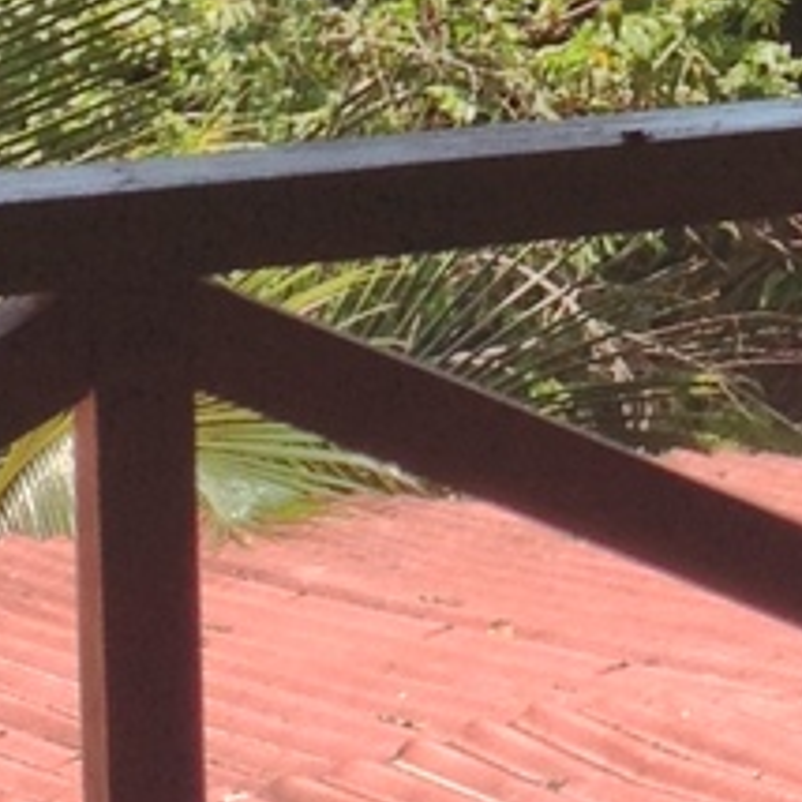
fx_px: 6055
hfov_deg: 7.5
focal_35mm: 231
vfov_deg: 7.4
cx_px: 937
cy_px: -465
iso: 50
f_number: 2.4
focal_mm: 4.28
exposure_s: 1/767
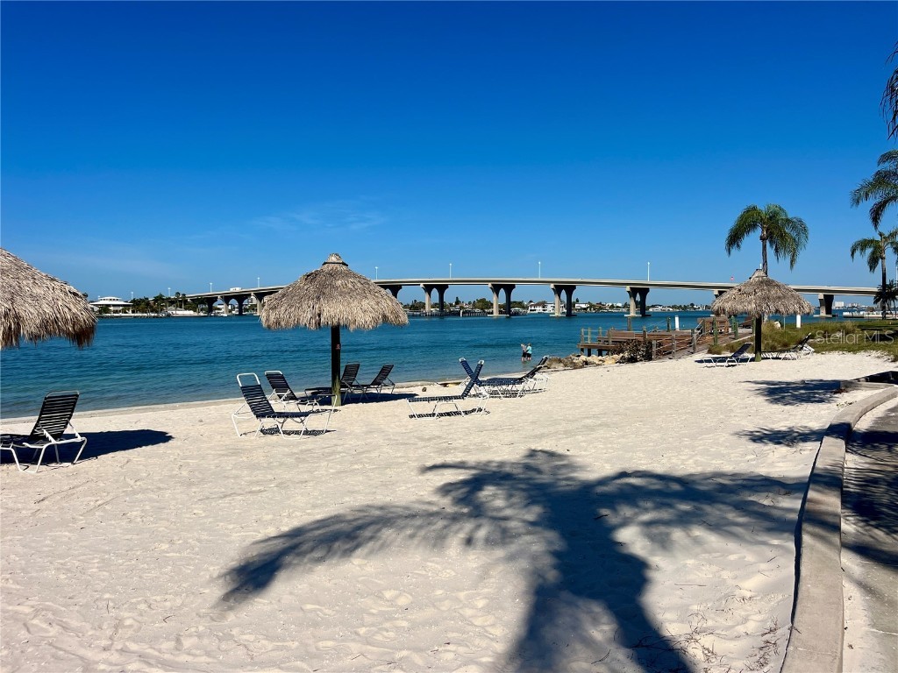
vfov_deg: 53.1
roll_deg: +0.4
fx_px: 674
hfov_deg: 67.3
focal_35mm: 26
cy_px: 336
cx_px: 449
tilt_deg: -1.6
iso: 50
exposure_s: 1/9901
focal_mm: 5.1
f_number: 1.6
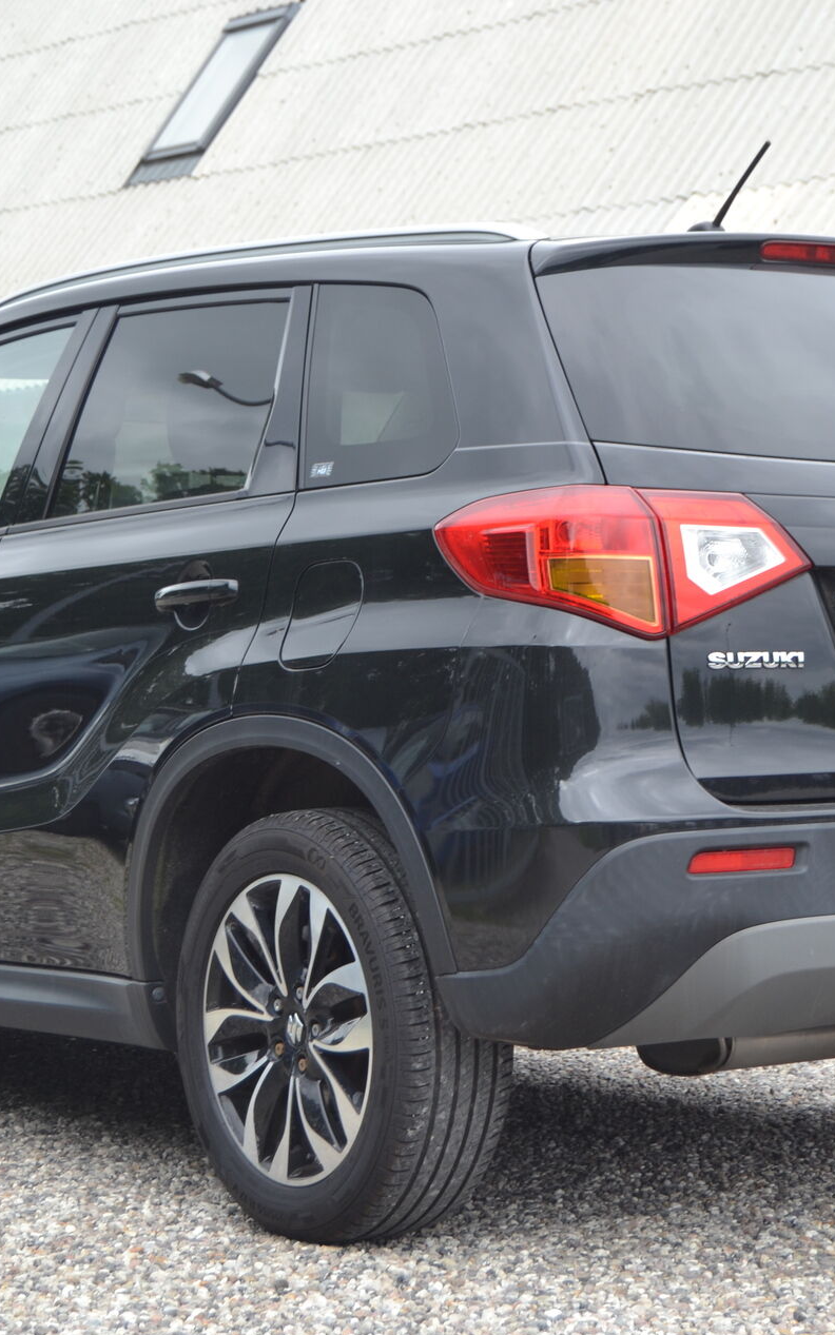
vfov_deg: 23.6
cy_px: 666
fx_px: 3204
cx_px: 410
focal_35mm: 88
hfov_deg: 14.8
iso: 100
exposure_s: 1/125
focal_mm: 38
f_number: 5.6
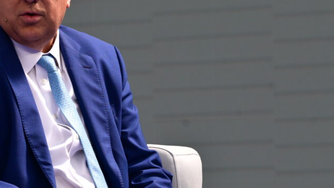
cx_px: 81
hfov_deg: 6.4
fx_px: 3003
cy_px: 79
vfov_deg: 3.6
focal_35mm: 339
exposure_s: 1/640
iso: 640
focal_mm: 135
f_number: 8
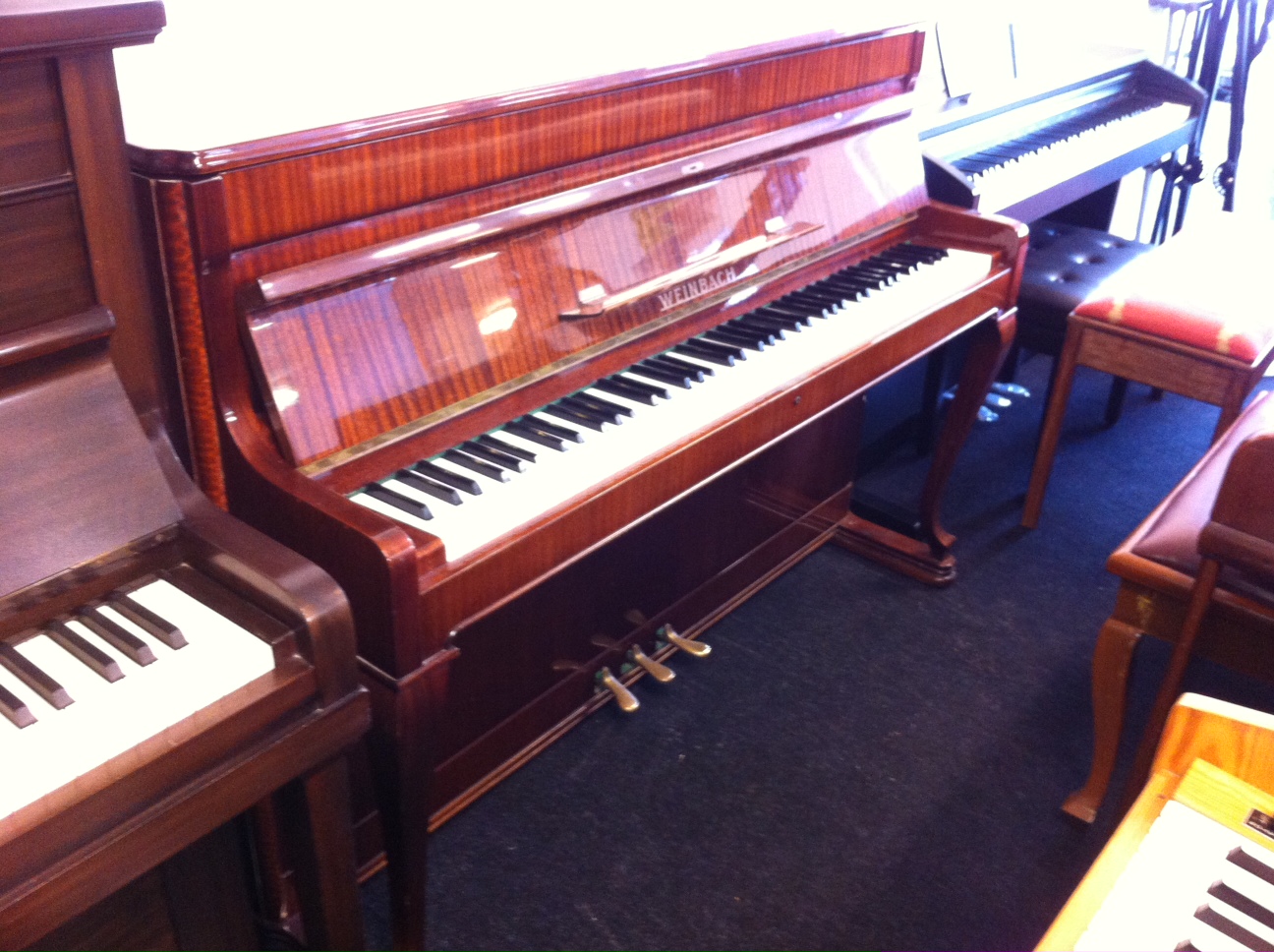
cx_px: 637
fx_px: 1286
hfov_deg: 52.7
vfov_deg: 40.6
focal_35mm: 35
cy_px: 476
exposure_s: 1/15
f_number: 2.8
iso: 320
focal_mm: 3.85
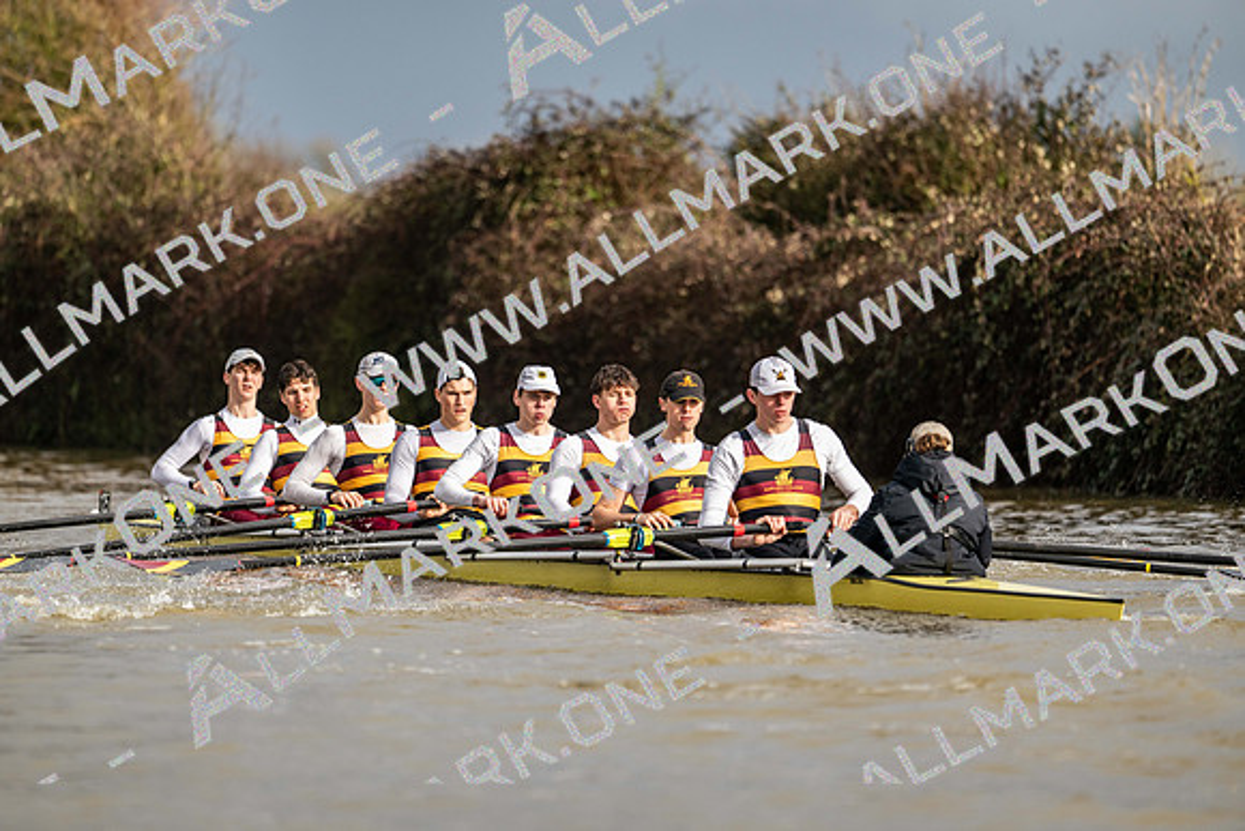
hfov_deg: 5.2
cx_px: 622
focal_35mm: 400
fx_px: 13836
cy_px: 416
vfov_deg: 3.4
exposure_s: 1/1600
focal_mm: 400
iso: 280
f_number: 4.5
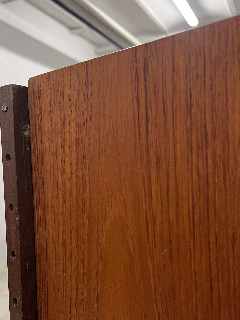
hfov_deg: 39.1
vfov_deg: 50.8
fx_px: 333
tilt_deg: -5.3
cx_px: 75
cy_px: 202
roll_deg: +1.5
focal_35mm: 36
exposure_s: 1/50
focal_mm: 5.7
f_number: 1.5
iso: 80
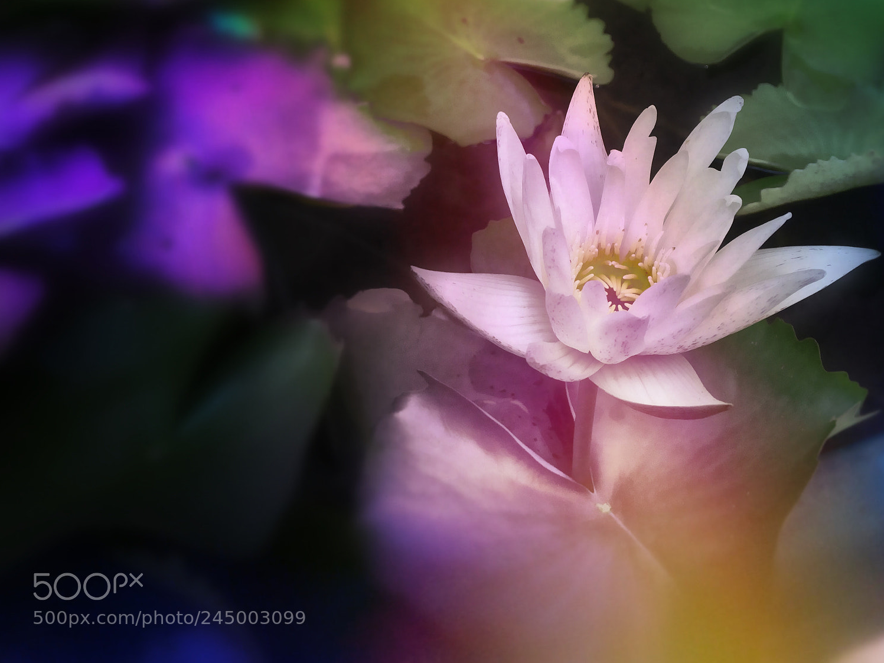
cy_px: 310
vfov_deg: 45.4
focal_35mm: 31
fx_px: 792
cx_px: 469
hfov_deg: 58.3
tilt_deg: -51.7
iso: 25
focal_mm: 4.15
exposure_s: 1/999
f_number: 2.2
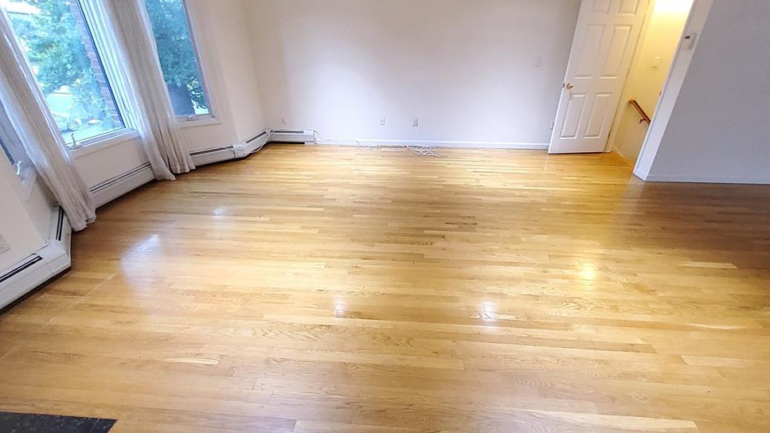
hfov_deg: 102.9
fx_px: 306
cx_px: 402
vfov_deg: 70.5
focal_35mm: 15
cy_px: 205
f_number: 2.2
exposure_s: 1/29
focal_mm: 1.13
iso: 500
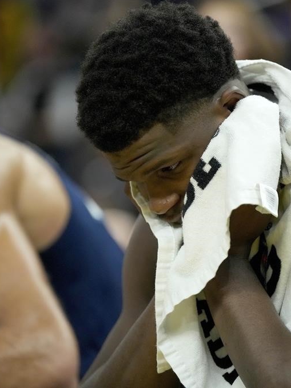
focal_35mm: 290
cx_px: 166
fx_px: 3252
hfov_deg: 5.1
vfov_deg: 6.8
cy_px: 193
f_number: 2.8
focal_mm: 200
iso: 4000
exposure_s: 1/2000
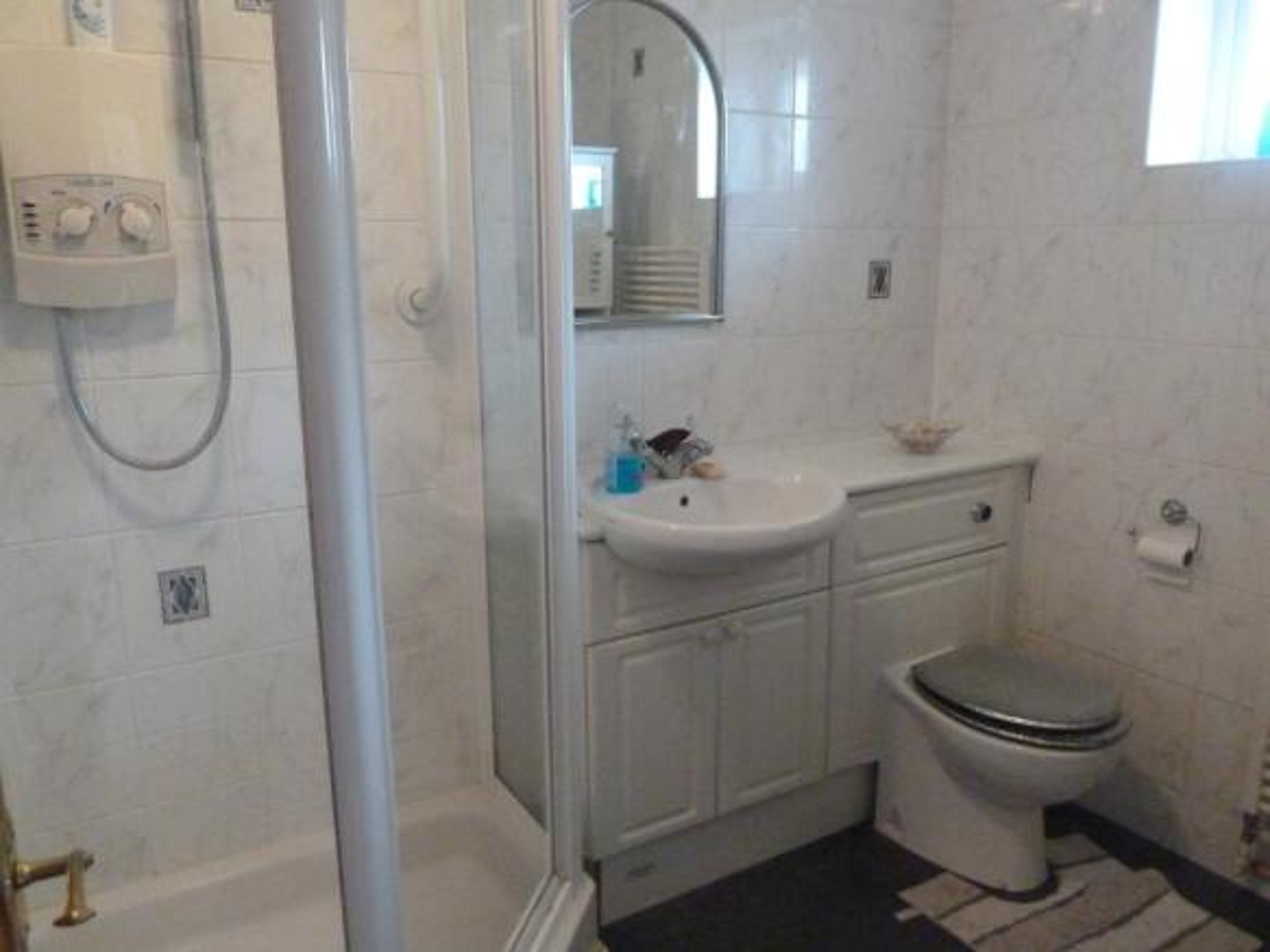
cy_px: 476
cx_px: 635
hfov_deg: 65.3
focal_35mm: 27
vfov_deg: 51.3
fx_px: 990
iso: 1000
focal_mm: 4.4
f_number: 3.3
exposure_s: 1/15
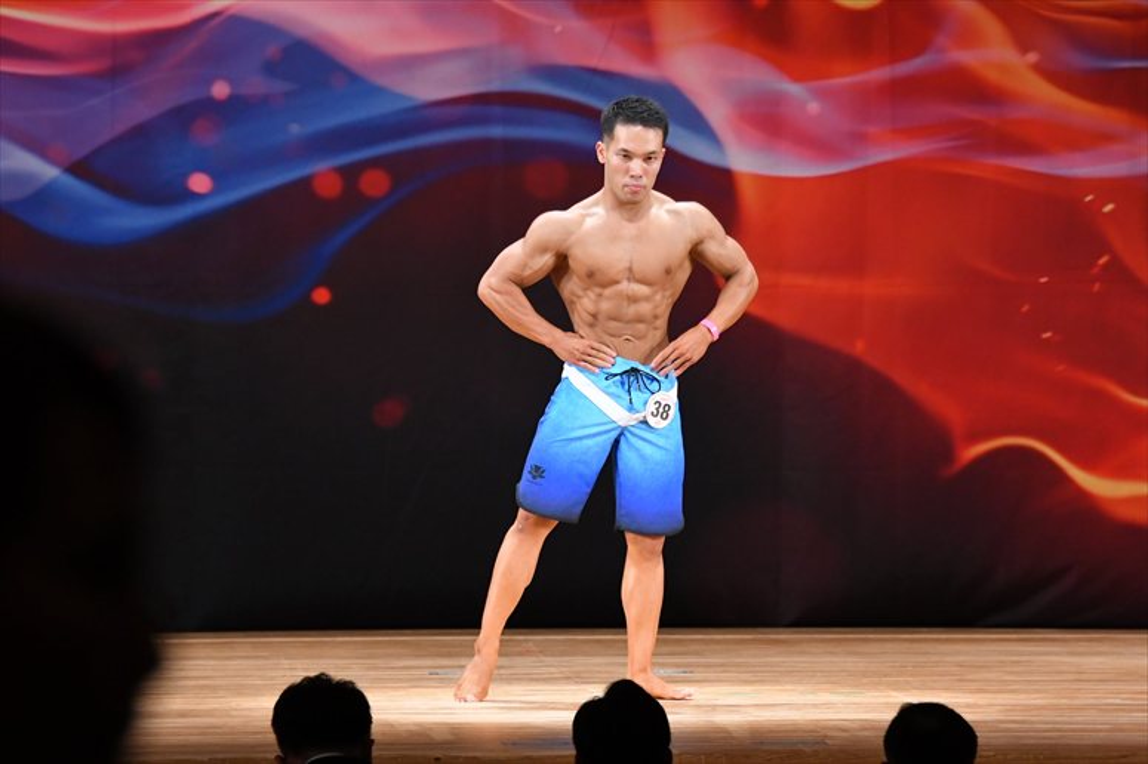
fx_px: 7172
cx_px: 574
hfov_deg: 9.2
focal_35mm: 225
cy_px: 382
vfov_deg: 6.1
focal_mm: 150
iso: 3200
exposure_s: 1/400
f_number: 5.6
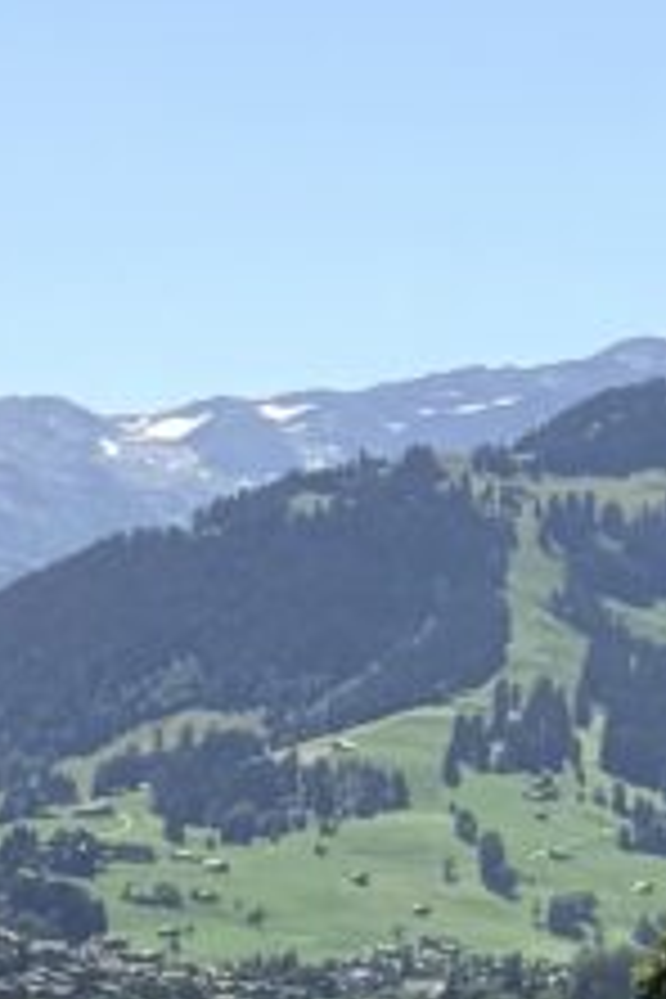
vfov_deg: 12.7
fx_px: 4495
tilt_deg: +6.1
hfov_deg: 7.7
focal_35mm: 162
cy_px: 500
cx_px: 1728
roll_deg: +0.3
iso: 80
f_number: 1.78
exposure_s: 1/448
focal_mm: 6.76
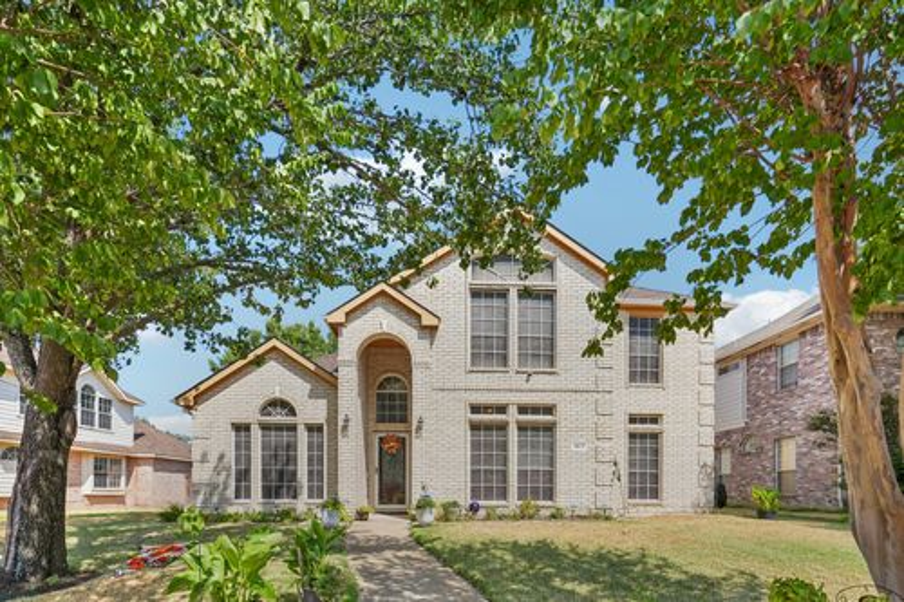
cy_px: 301
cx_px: 452
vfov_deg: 73.7
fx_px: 402
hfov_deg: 96.8
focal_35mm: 16
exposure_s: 1/320
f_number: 8
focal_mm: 16
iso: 100
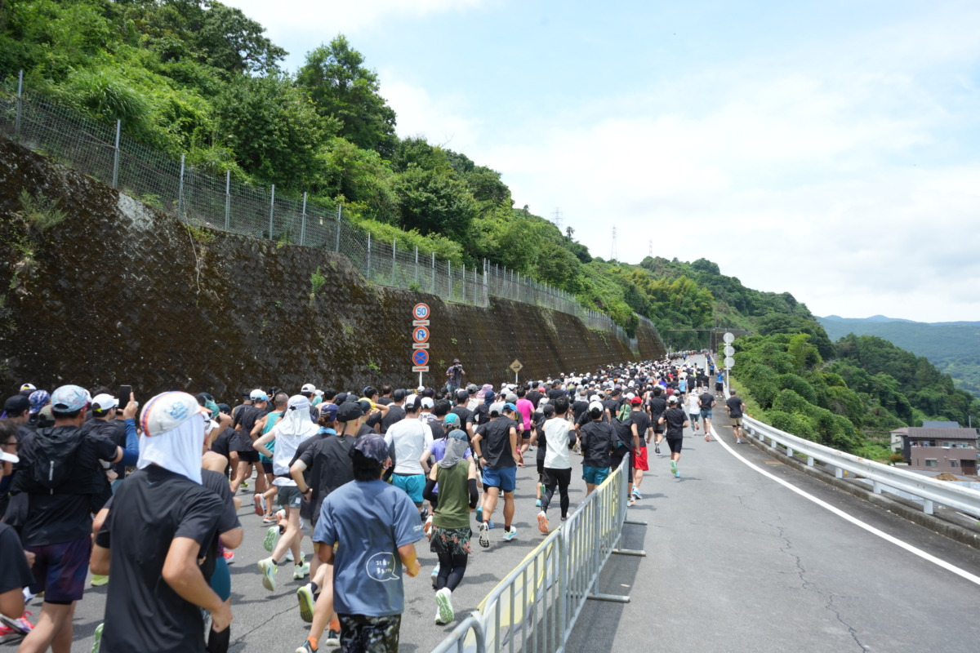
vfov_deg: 46.4
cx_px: 490
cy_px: 326
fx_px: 762
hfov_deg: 65.5
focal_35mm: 28
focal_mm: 28
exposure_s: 1/400
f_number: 10
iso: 500
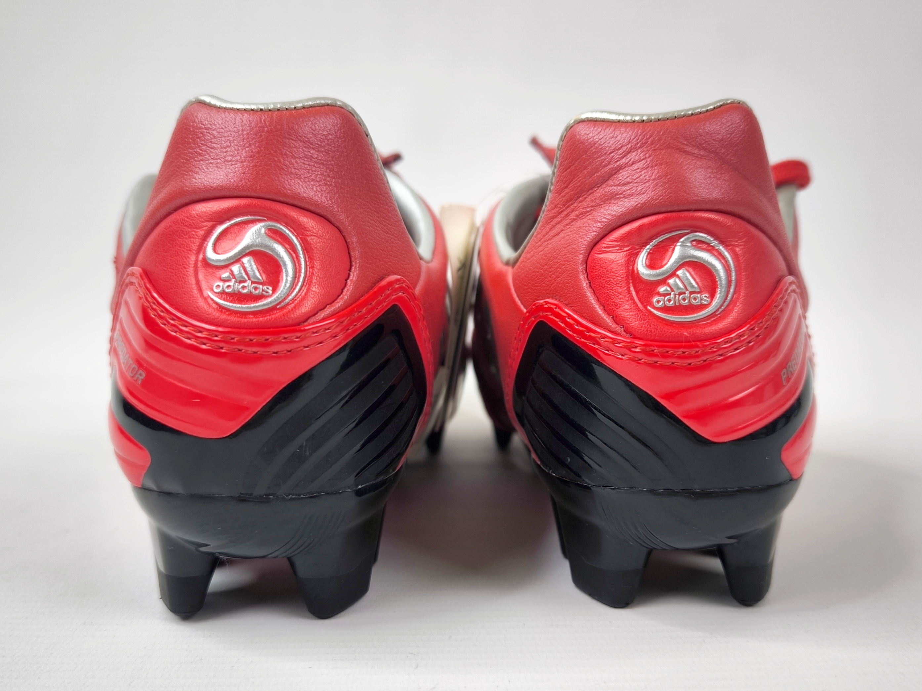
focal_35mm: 24
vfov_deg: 56.8
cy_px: 346
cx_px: 461
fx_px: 639
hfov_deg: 71.6
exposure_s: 1/100
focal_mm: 6.92
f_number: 1.9
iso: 80
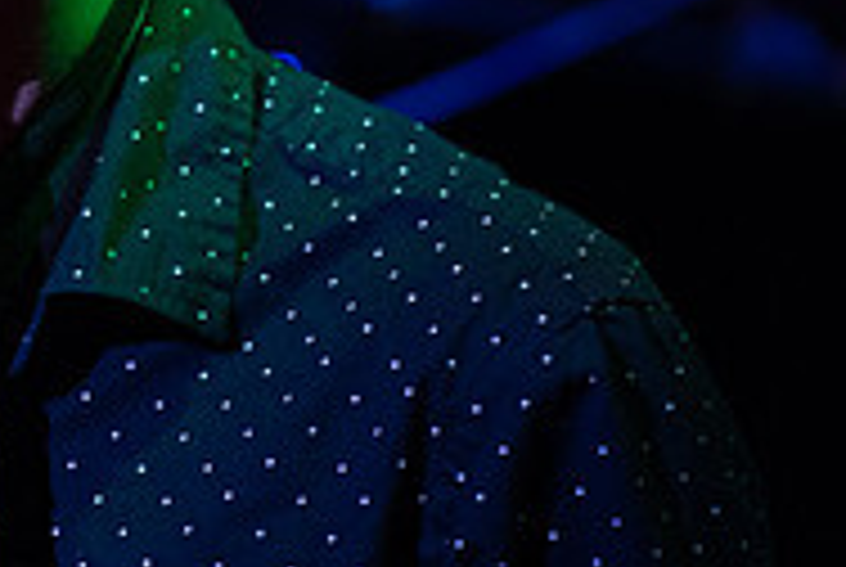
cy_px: -137
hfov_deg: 2.2
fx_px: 21771
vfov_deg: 1.5
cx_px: -86
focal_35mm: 925
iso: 1600
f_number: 2.8
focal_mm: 200
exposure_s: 1/200
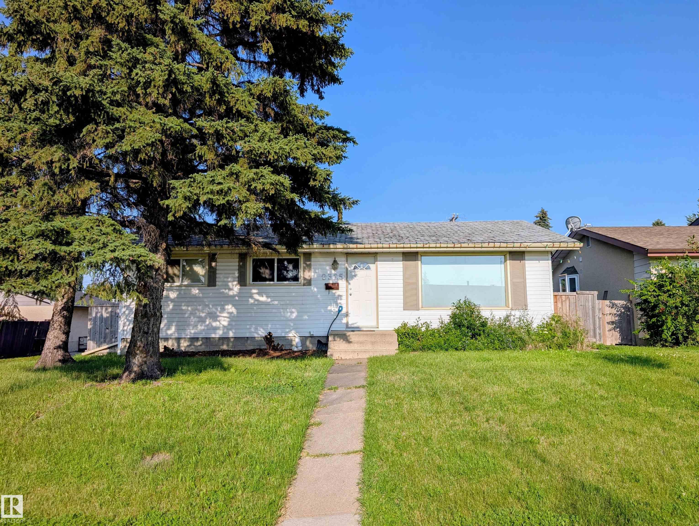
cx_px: 350
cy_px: 263
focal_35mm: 24
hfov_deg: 71.5
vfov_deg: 56.9
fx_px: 485
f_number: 1.68
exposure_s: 1/2208
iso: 21
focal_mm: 6.9
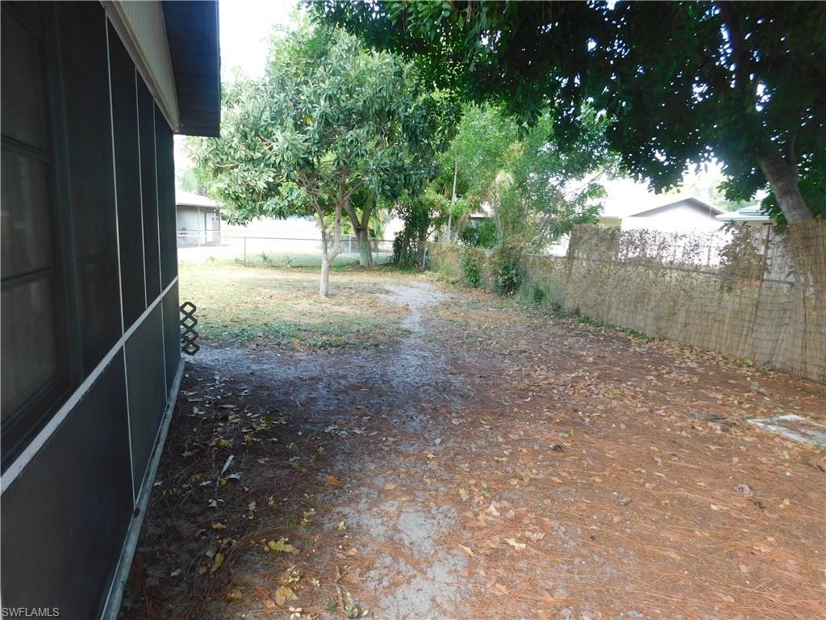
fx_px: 549
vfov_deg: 58.9
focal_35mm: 23
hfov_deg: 73.9
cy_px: 310
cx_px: 413
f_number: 3
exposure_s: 1/100
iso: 125
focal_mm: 4
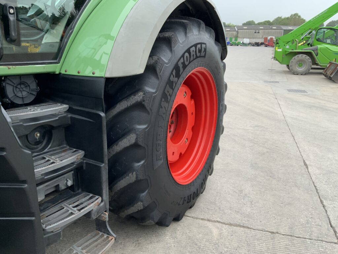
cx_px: 169
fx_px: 283
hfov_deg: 61.7
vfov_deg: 48.2
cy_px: 127
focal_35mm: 29
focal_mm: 3
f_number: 1.8
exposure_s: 1/122
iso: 25
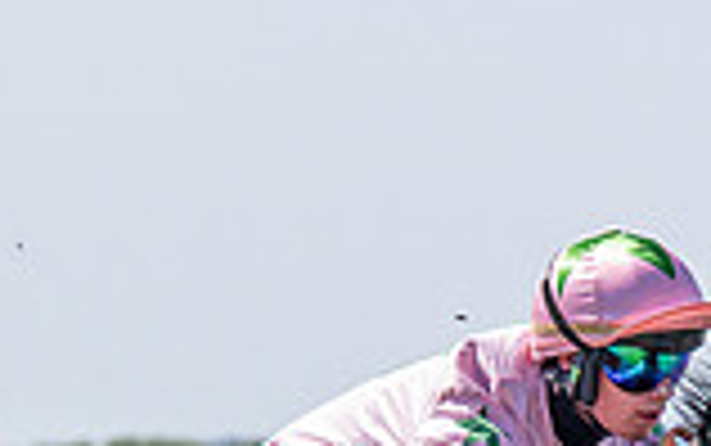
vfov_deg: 2.4
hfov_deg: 3.8
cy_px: 748
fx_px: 10762
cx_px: 441
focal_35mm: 555
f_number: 4
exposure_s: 1/1600
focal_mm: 84
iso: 200
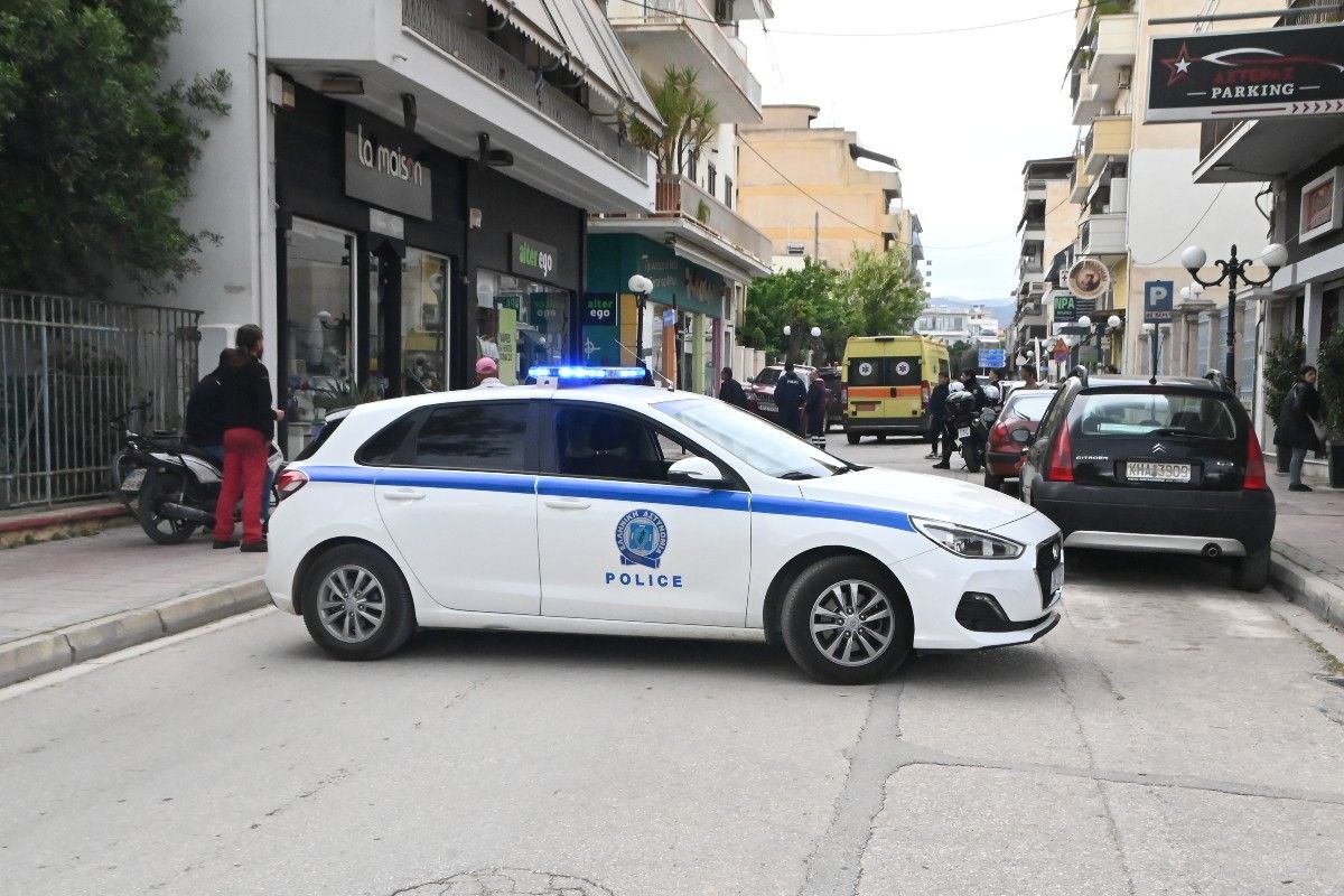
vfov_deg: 31.2
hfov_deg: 45.4
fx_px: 1605
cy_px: 448
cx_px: 672
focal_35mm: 43
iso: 8000
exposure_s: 1/1250
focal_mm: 29
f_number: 18
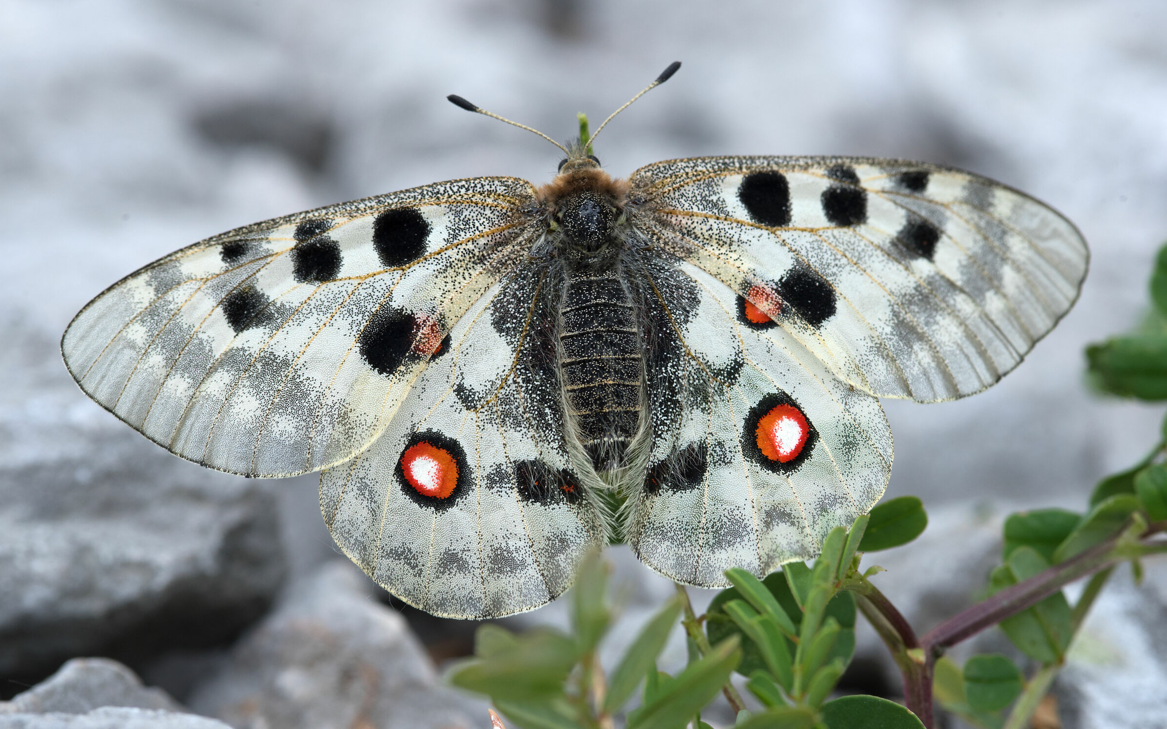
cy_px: 377
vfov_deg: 12.1
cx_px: 579
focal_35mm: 108
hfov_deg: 19.3
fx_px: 3435
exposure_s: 1/200
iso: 400
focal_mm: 105
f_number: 13
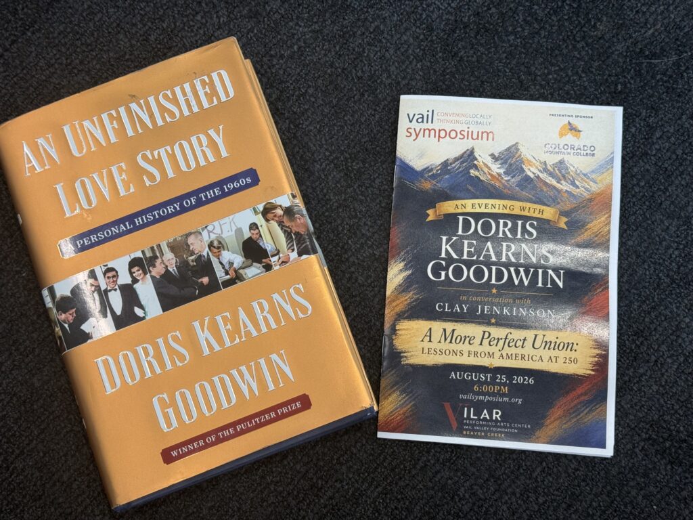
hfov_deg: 39.7
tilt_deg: -79.4
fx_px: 961
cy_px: 260
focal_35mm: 48
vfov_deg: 30.3
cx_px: 346
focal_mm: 6.76
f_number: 1.78
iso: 100
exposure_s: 1/72
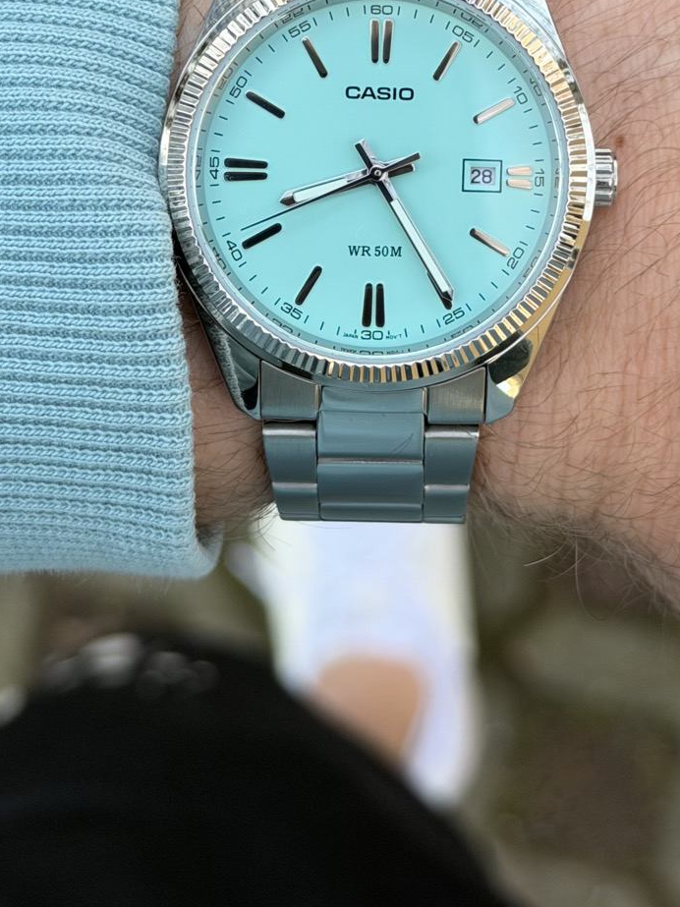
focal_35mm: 78
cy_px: 322
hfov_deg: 18.9
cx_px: 375
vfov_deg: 24.9
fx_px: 2043
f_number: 1.78
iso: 50
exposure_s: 1/191
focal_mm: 6.76
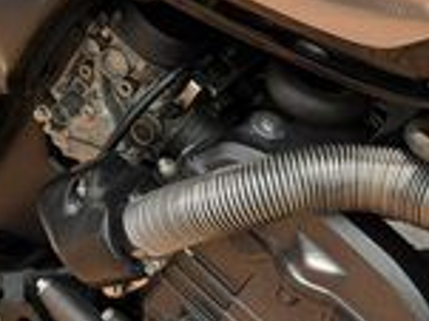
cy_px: 253
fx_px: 2526
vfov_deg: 7.3
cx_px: -114
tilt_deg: -31.2
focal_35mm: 204
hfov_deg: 9.5
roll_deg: -0.6
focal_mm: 6.76
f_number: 1.78
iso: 64
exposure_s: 1/2088
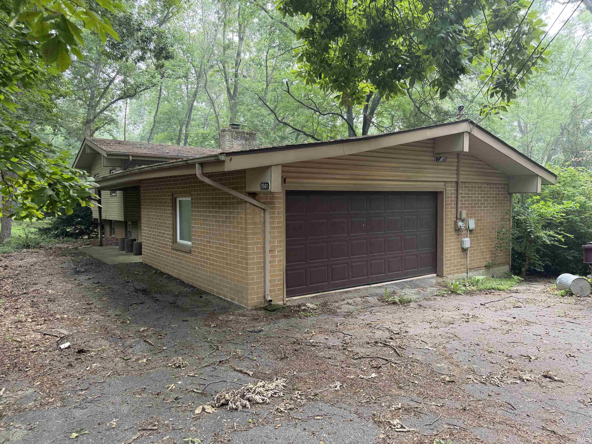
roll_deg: +0.3
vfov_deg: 56.8
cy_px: 222
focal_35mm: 24
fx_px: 410
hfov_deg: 71.6
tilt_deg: -2.5
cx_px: 296
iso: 64
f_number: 1.78
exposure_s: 1/157
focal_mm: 6.76
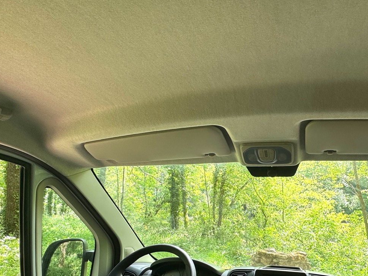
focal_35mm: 23
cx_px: 249
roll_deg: +1.9
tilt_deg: +2.5
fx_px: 244
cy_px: 184
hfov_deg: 71.5
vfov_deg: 57.6
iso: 40
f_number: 2.2
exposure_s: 1/99
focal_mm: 2.22
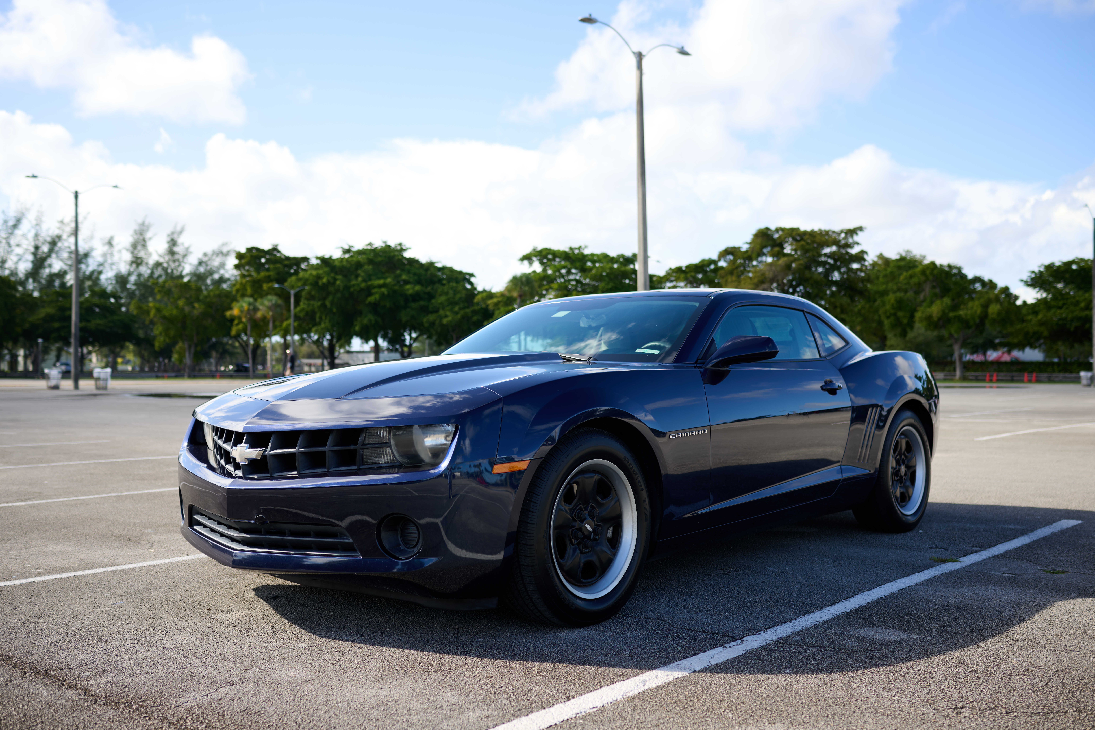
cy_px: 365
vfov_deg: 37.9
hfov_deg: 54.4
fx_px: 1065
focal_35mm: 35
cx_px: 548
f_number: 2.8
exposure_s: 1/640
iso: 64
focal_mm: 35
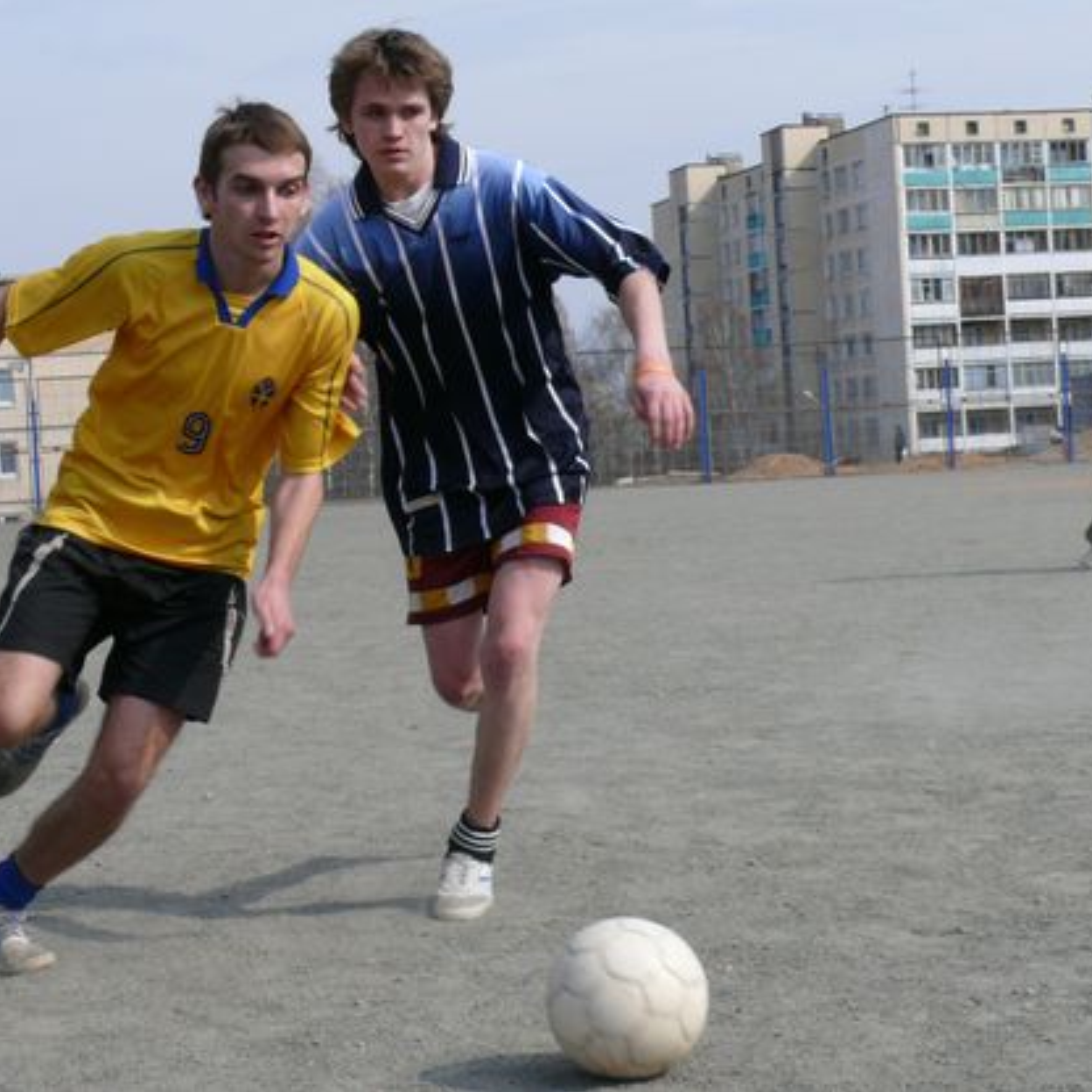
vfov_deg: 23.1
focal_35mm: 75
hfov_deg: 23.1
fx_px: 2677
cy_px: 543
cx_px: 585
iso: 100
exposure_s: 1/400
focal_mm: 10.3
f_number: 6.3
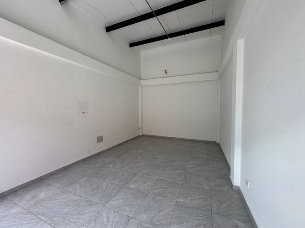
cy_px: 114
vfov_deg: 85.7
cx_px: 152
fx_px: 123
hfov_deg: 102.1
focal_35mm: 14
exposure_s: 1/189
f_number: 2.2
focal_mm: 2.22
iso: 40
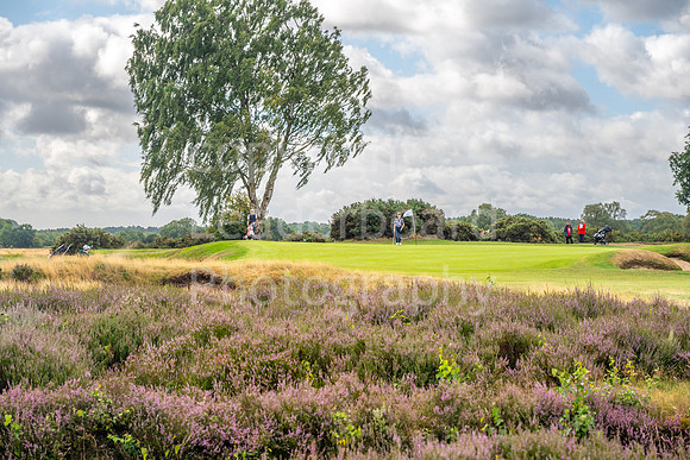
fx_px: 1457
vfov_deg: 18.0
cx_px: 345
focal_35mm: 76
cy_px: 230
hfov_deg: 26.6
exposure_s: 1/1600
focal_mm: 76
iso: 500
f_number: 6.3
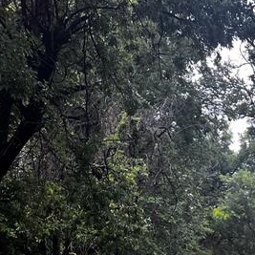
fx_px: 733
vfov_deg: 18.7
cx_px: 436
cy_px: 300
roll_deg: -1.4
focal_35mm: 88
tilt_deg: -2.2
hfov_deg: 16.9
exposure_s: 1/172
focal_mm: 5.7
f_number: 1.5
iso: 50
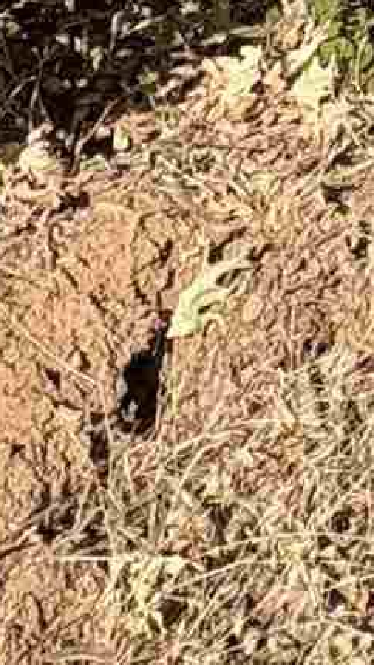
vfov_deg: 14.3
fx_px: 1921
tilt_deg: -33.0
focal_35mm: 109
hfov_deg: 9.3
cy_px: -869
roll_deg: -2.5
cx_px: 1045
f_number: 2.2
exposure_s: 1/932
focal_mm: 2.22
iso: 40
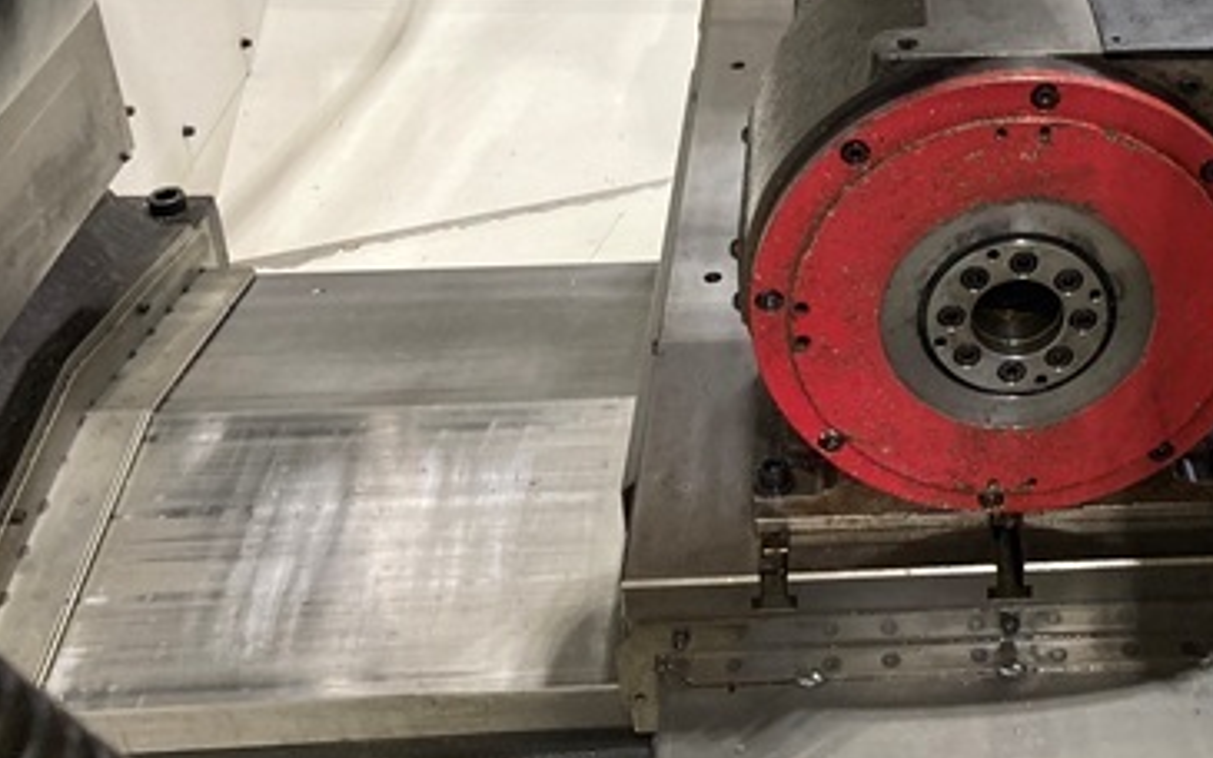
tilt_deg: -28.5
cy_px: 76
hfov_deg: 37.4
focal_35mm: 52
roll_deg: -2.2
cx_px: 980
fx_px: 1719
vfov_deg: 24.2
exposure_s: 1/60
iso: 125
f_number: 1.8
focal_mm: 3.99
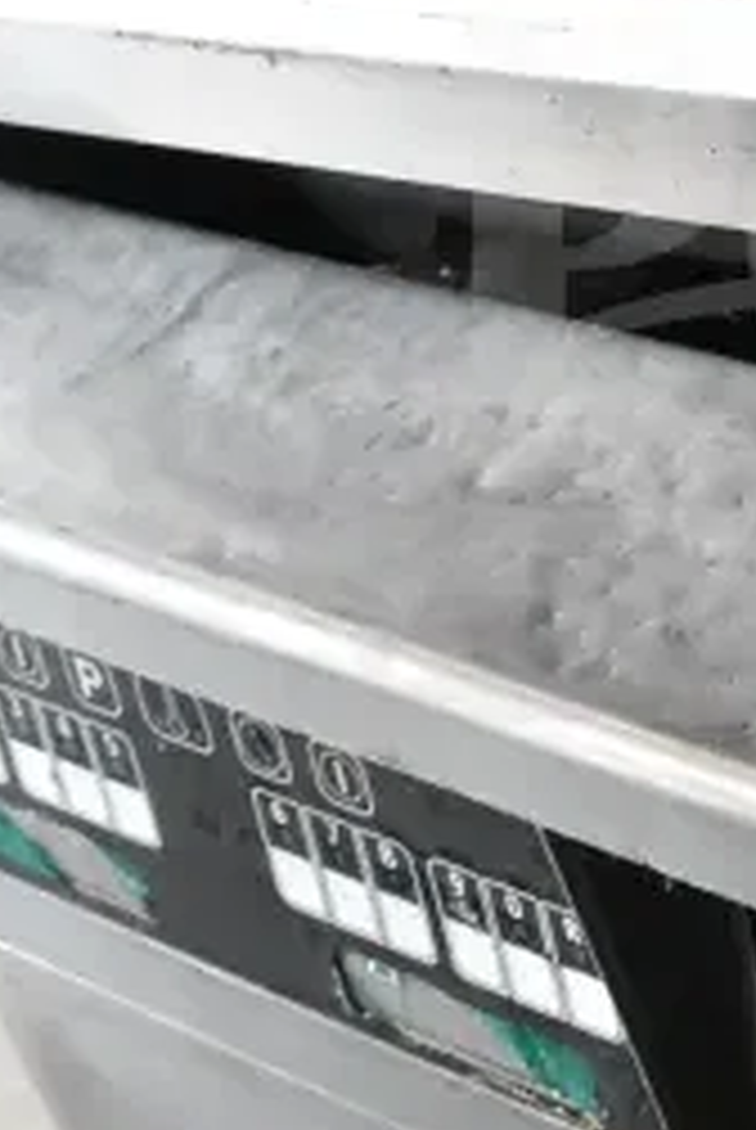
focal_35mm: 131
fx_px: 4115
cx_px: 855
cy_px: 367
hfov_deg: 10.4
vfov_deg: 15.6
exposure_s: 1/100
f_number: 5
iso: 6400
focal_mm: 24
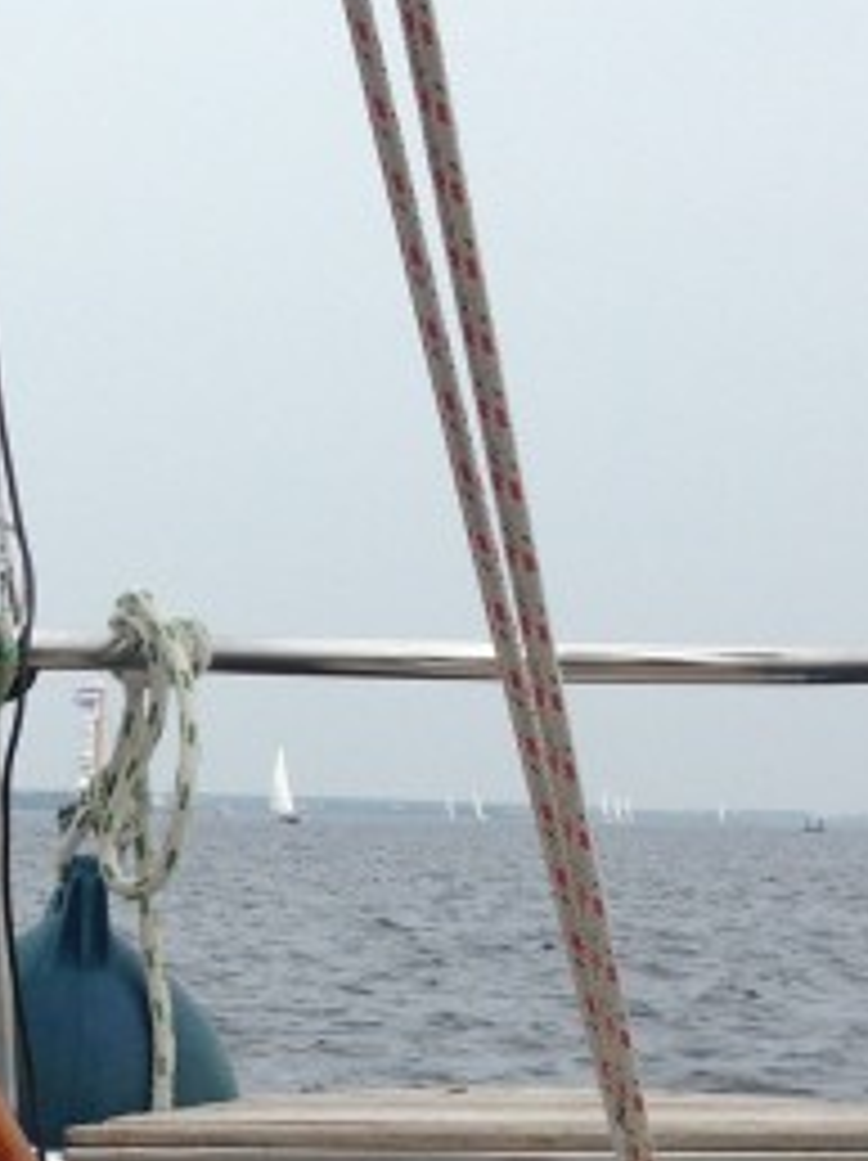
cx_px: -540
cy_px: 1098
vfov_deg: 14.9
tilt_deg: -2.6
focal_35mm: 131
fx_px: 4387
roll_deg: -1.8
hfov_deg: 10.8
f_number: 2.4
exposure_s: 1/1232
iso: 50
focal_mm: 4.12
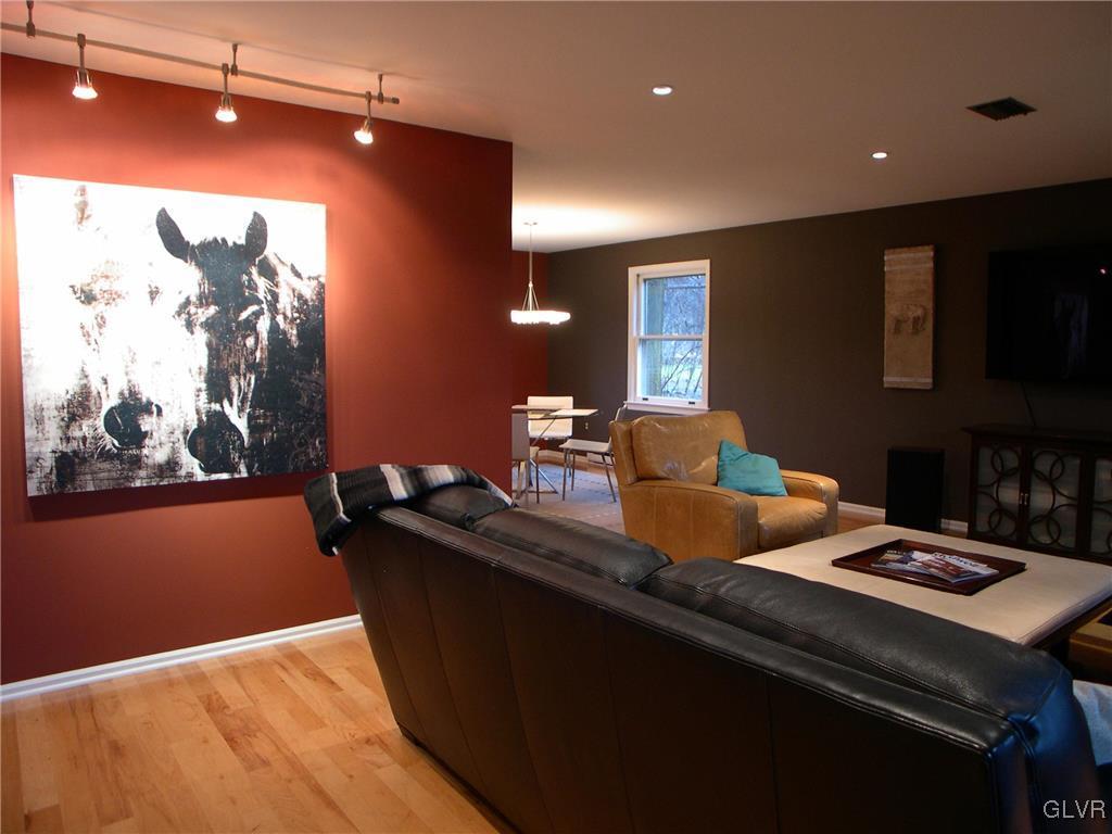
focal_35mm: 38
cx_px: 556
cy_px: 417
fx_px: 1221
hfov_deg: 49.0
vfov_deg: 37.7
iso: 114
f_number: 2.8
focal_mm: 8
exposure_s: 1/4.4
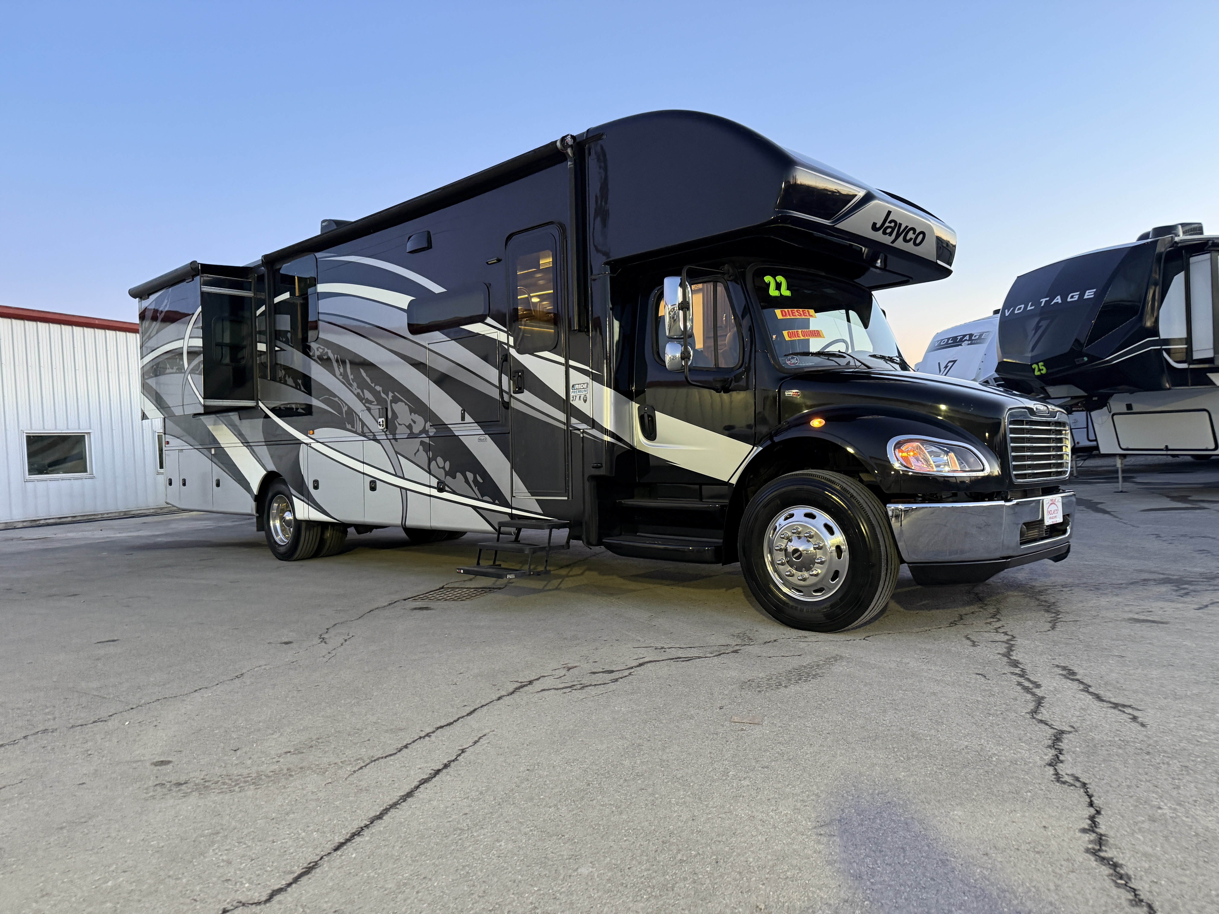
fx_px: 845
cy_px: 457
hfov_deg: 71.6
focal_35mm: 24
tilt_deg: +3.5
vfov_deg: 56.8
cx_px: 610
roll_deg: -0.6
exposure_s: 1/60
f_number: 1.78
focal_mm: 6.76
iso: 250
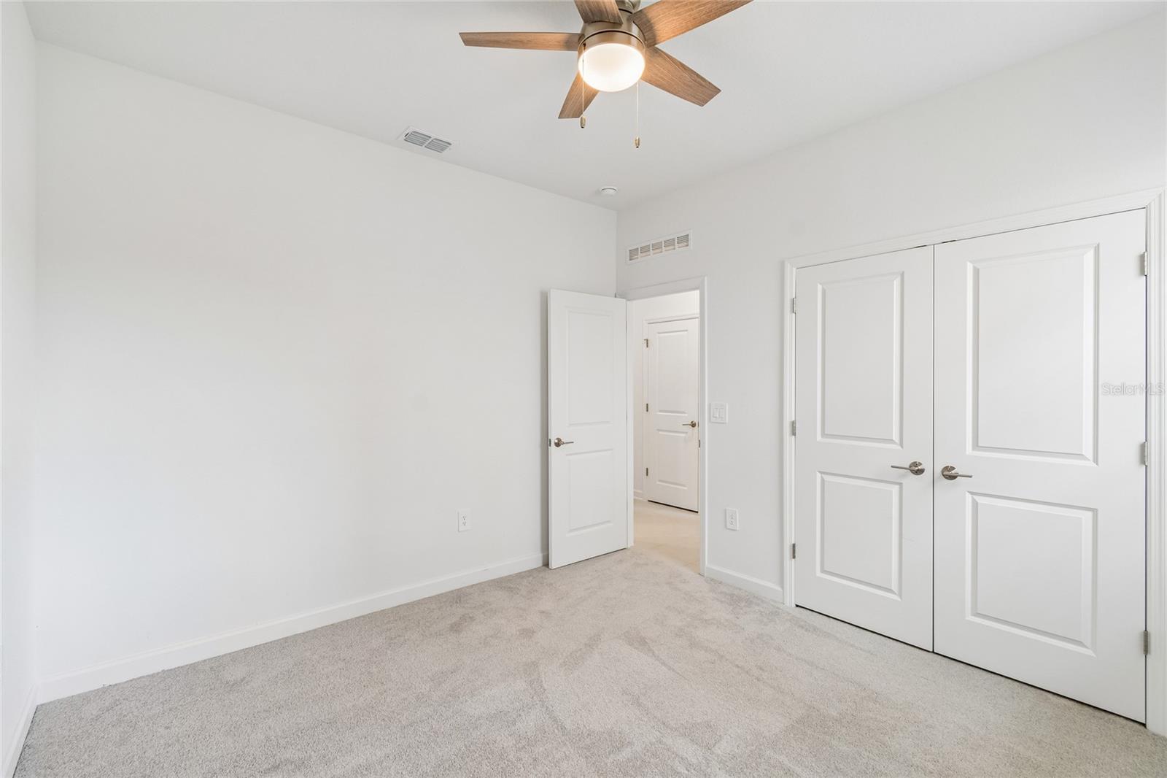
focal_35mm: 15
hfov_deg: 100.4
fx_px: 486
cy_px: 389
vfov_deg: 77.3
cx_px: 584
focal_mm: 10
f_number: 7.1
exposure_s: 1/13
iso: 100
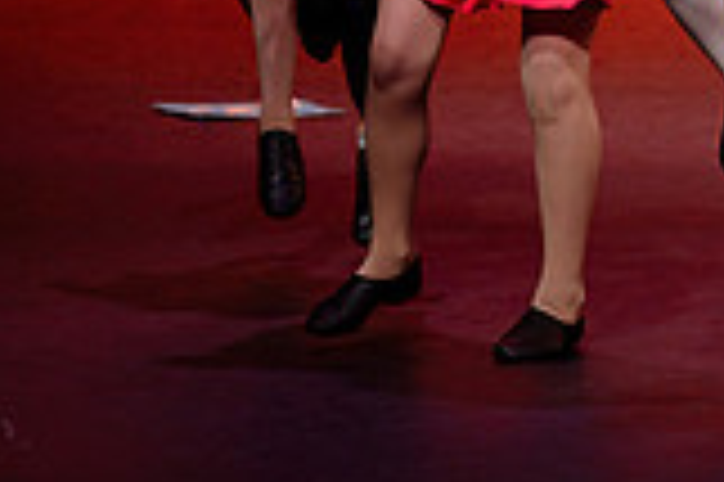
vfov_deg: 2.5
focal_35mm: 544
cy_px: -384
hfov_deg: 3.8
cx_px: 1403
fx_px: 10929
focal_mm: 135
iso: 1250
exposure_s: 1/640
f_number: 2.8
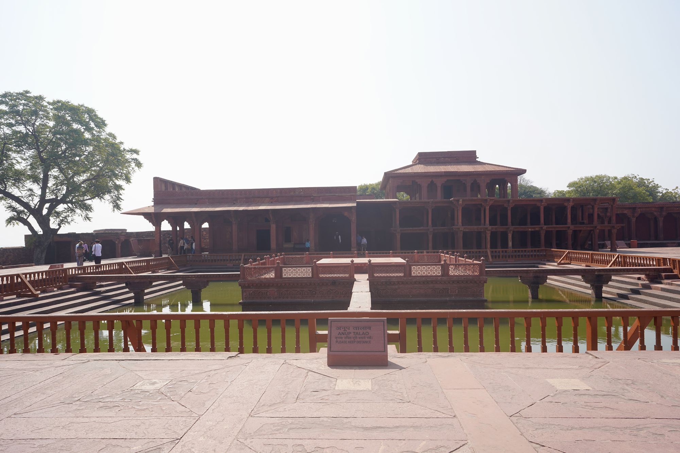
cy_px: 226
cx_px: 340
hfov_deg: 73.7
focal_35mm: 24
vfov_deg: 53.1
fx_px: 453
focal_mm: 24
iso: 100
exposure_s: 1/100
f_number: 11
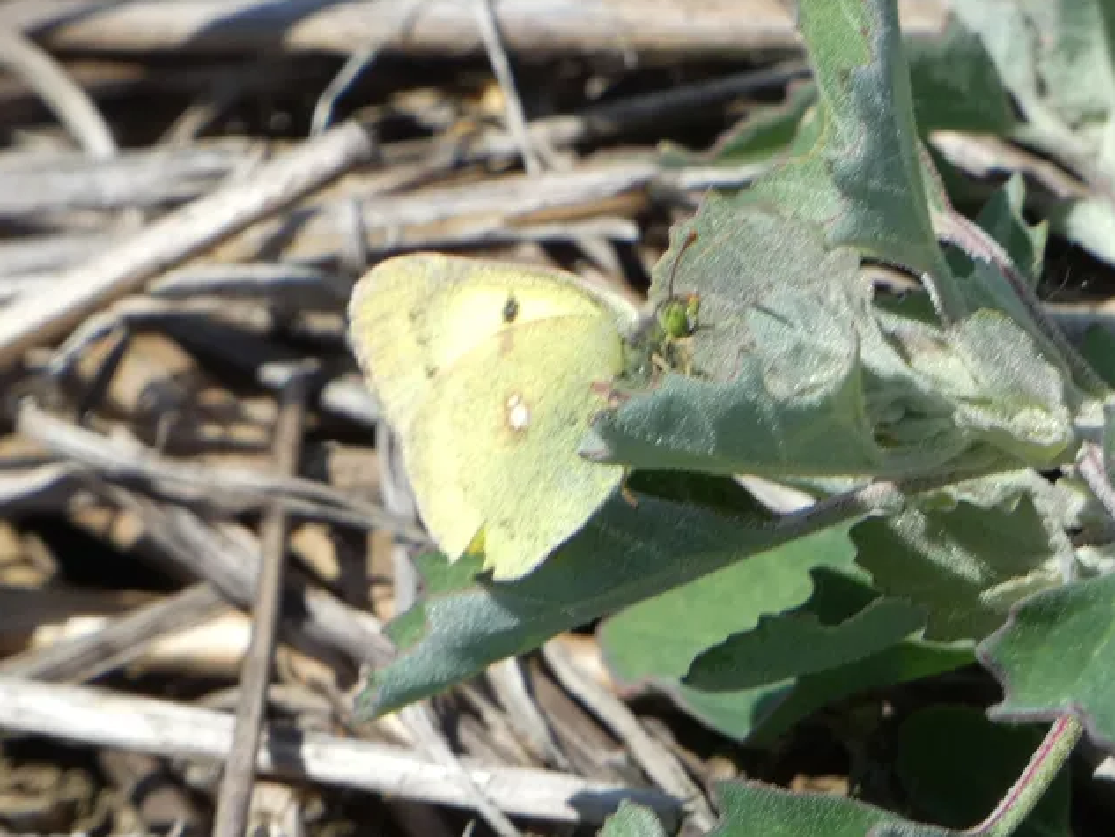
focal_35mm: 572
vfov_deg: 2.6
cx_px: 560
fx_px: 18428
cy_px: 418
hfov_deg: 3.5
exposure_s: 1/125
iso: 80
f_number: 5.6
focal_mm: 101.4
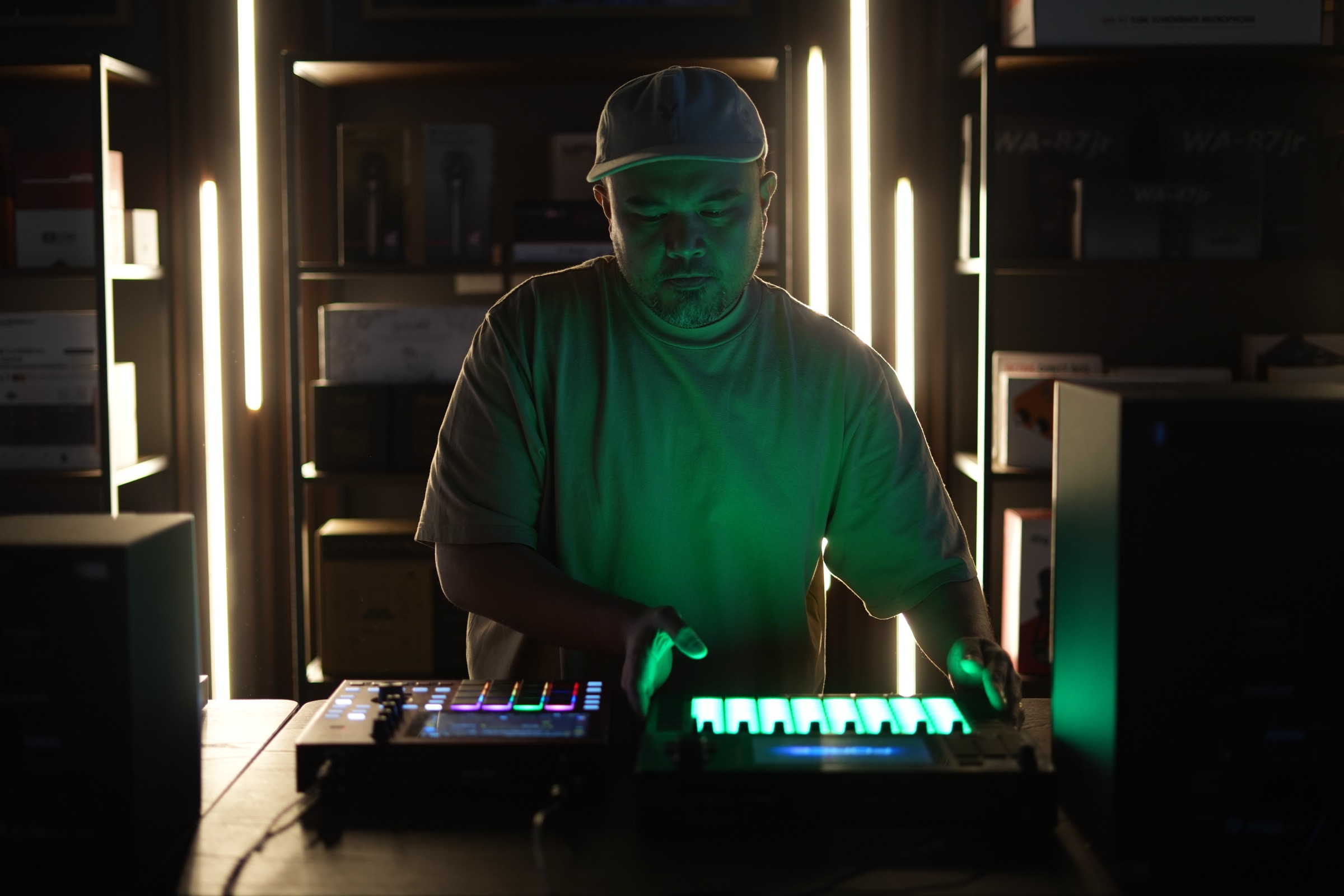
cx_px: 672
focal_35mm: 50
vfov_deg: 27.0
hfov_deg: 39.6
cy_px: 448
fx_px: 1867
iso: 500
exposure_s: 1/50
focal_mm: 50
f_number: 1.8
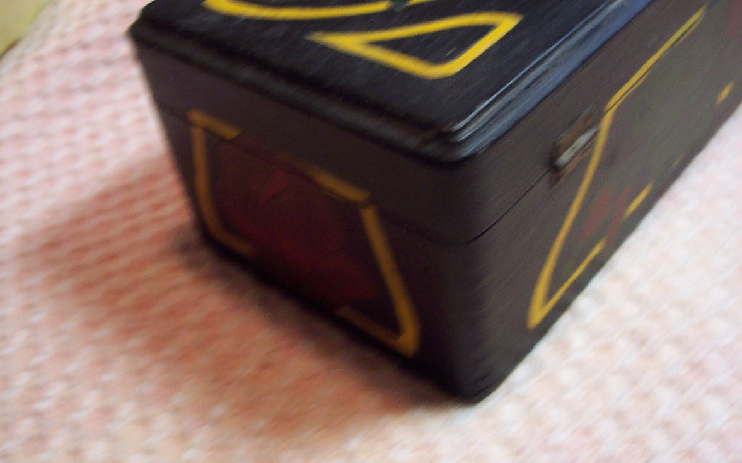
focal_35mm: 40
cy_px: 232
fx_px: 809
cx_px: 373
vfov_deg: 32.0
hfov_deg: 49.3
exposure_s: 1/30
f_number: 2.8
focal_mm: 5.6
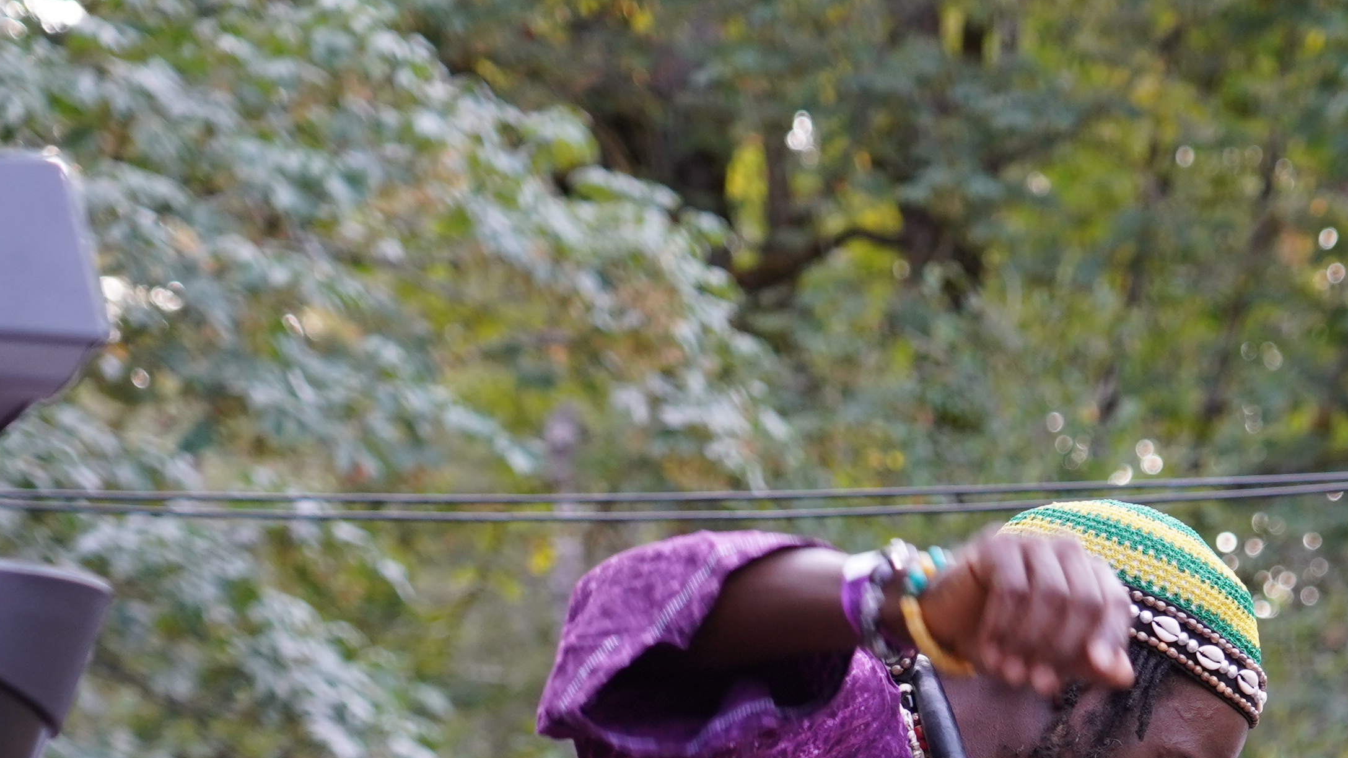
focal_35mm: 182
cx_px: 1001
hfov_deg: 11.8
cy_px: 1123
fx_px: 6505
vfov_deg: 6.6
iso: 640
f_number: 4
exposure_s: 1/160
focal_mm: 63
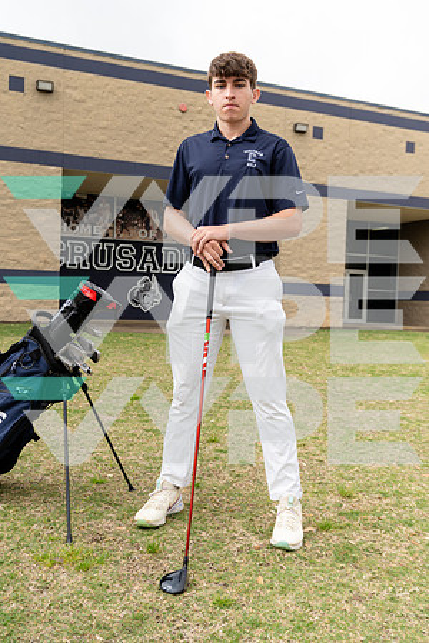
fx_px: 608
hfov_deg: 38.9
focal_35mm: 34
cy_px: 322
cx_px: 214
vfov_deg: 55.8
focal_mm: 34
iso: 160
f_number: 4.5
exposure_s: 1/250
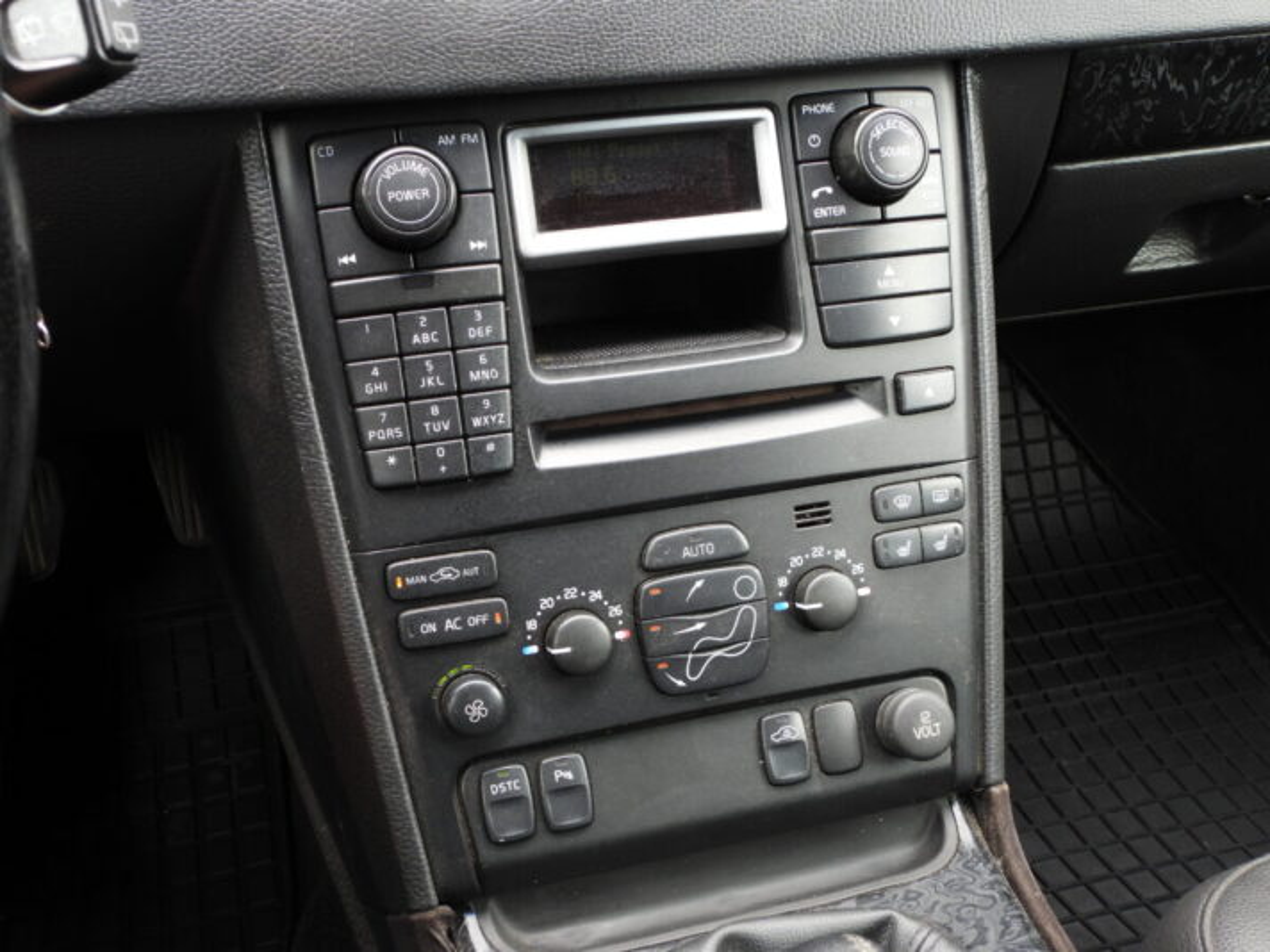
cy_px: 476
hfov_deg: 49.0
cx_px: 635
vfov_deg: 37.7
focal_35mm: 38
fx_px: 1394
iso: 110
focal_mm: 6.8
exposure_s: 1/30
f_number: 3.2
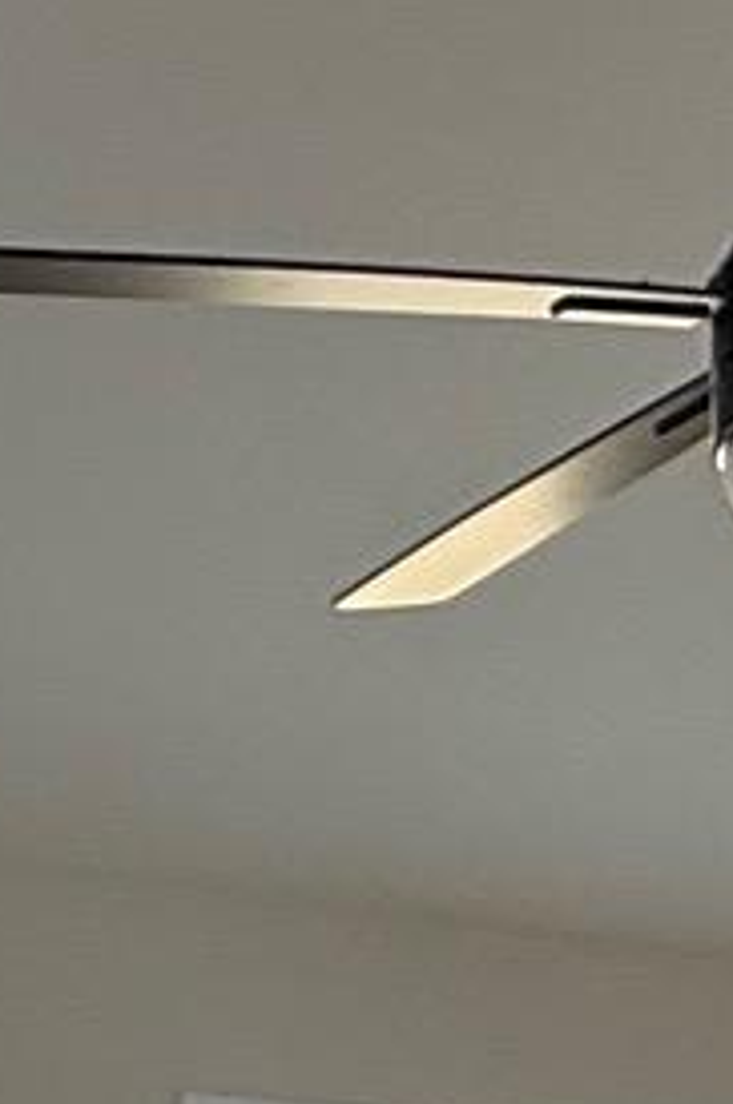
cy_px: 1866
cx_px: 197
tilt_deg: -2.2
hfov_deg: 12.5
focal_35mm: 109
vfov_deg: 16.3
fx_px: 3337
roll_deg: -1.7
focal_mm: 2.22
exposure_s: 1/99
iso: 64
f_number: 2.2
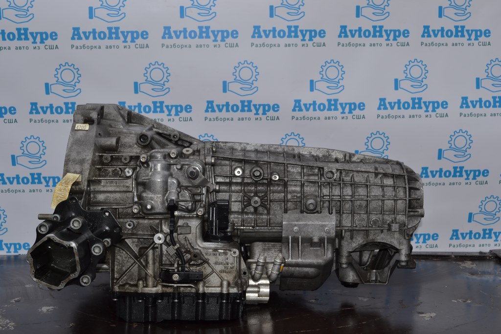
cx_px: 250
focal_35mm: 48
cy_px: 167
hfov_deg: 41.1
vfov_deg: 28.1
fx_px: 668
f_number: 8
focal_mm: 32
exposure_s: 1/60
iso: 100
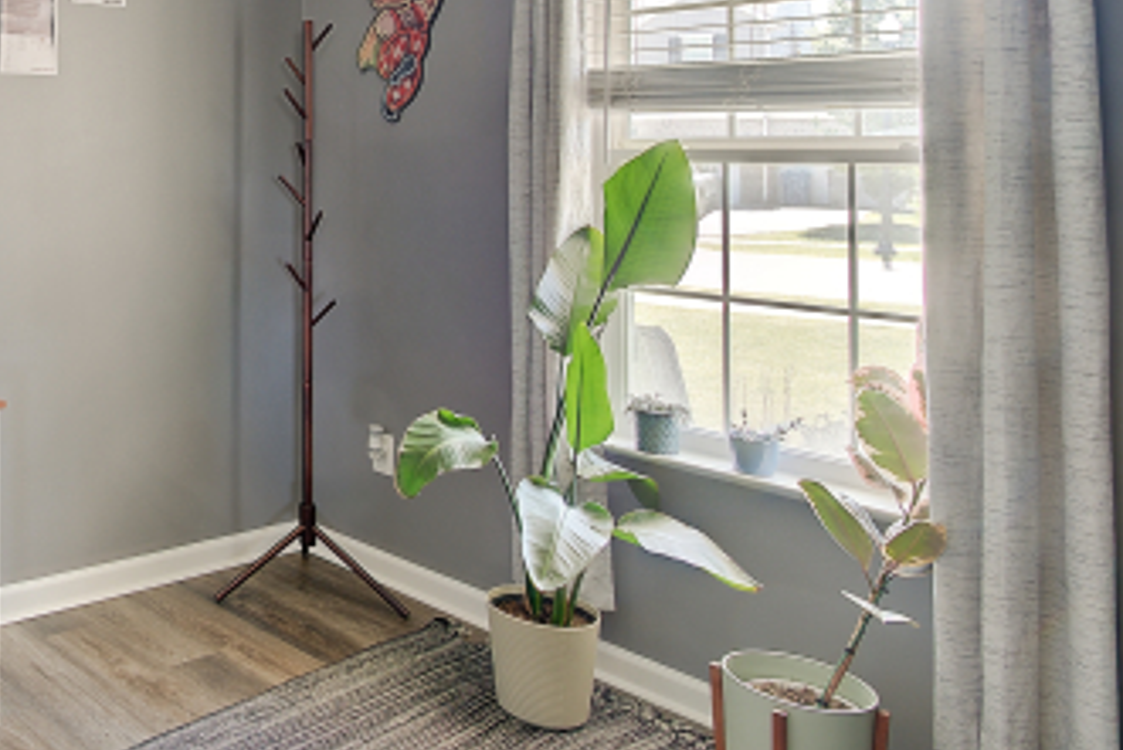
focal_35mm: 34
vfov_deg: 37.6
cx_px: 76
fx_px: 1061
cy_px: 156
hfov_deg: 48.7
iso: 100
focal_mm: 10
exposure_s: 1/1.25
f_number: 9
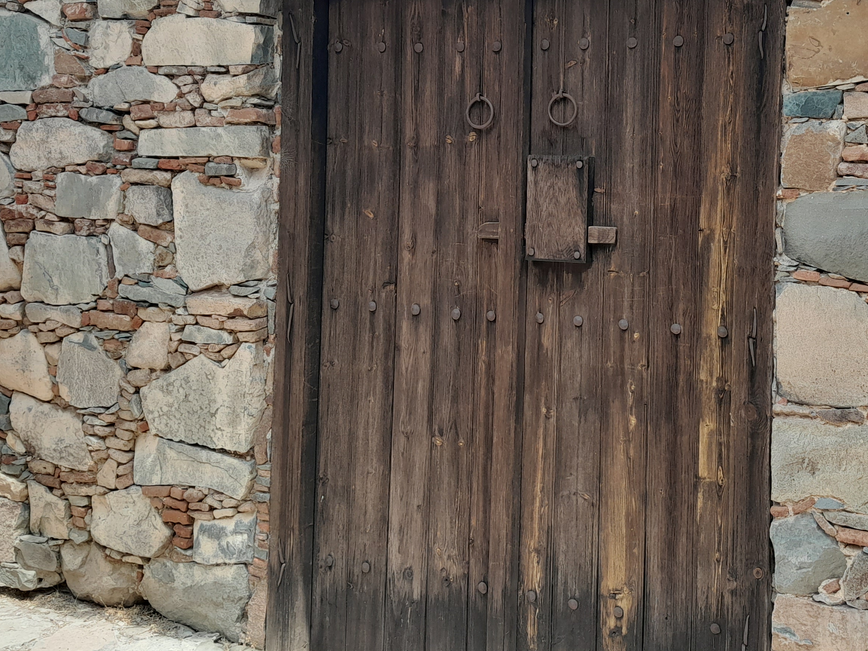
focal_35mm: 47
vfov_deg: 30.5
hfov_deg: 39.8
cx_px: 593
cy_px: 184
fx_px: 1179
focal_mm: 4
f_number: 1.8
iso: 40
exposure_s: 1/125
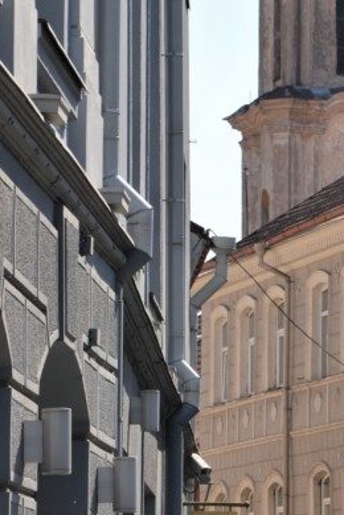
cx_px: 297
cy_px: 211
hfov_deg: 4.7
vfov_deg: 7.0
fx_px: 4232
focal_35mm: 295
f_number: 10
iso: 100
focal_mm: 75
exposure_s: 1/200
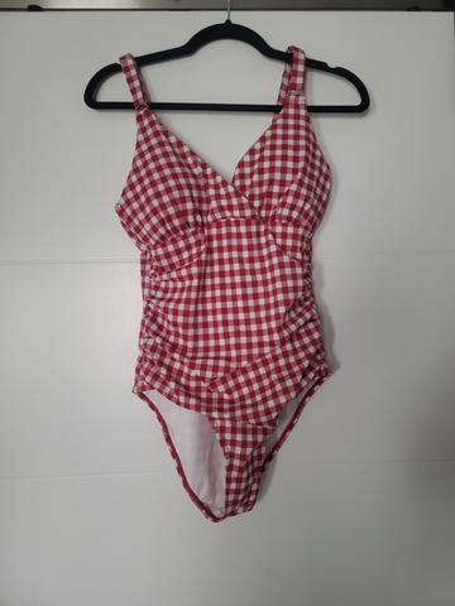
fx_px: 438
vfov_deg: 69.4
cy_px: 303
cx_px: 228
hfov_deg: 54.9
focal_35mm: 25
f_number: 1.8
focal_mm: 7
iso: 500
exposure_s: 1/40
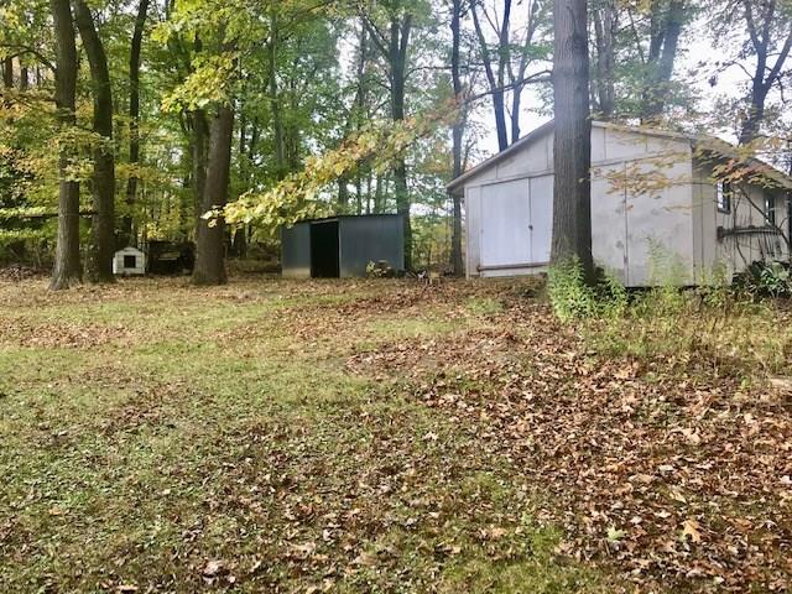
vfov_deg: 49.7
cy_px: 297
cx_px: 396
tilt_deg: +0.5
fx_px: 641
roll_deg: +1.1
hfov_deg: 63.4
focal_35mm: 28
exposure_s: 1/120
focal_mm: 3.99
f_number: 1.8
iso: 20
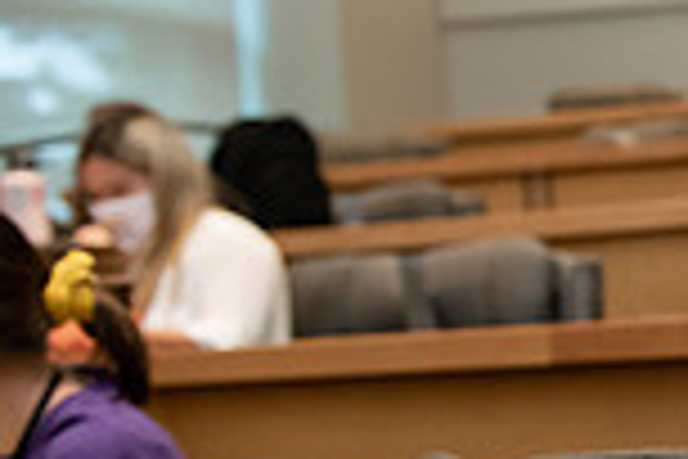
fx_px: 2312
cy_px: 340
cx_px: 1259
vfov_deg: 11.3
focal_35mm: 121
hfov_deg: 14.7
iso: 1250
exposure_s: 1/125
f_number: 3.5
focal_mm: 32
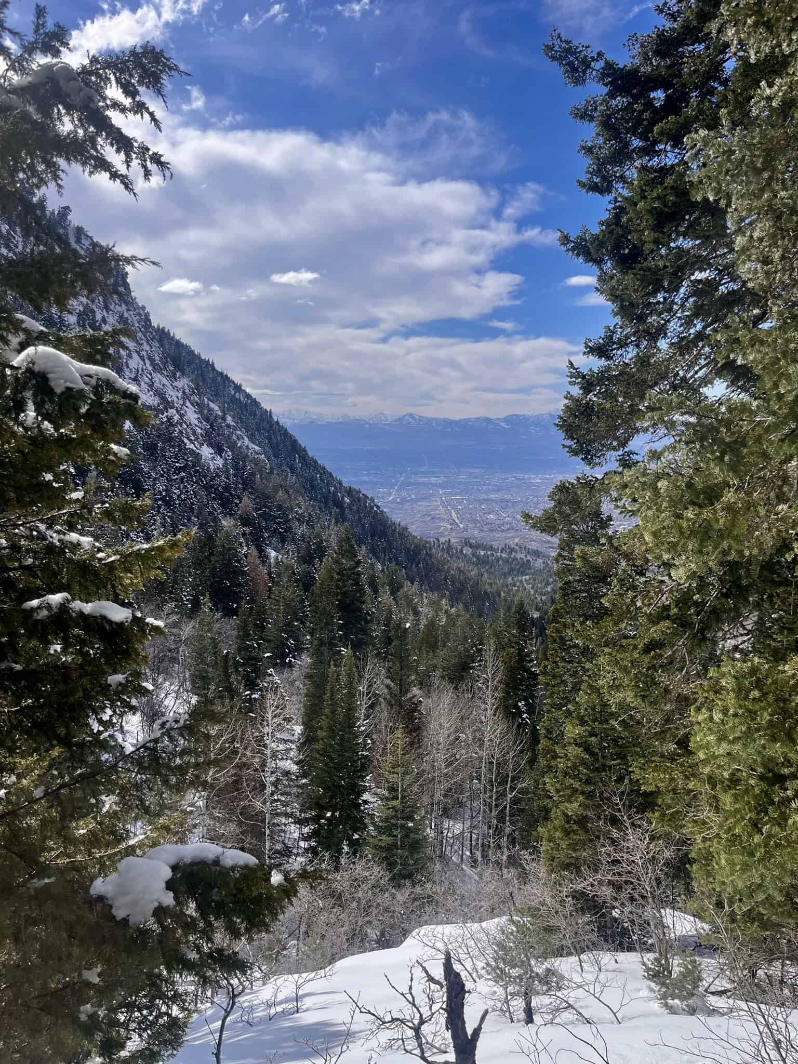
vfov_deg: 67.3
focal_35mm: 26
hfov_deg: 53.1
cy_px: 532
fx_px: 799
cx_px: 399
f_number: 1.6
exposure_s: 1/3413
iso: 50
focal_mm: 5.1
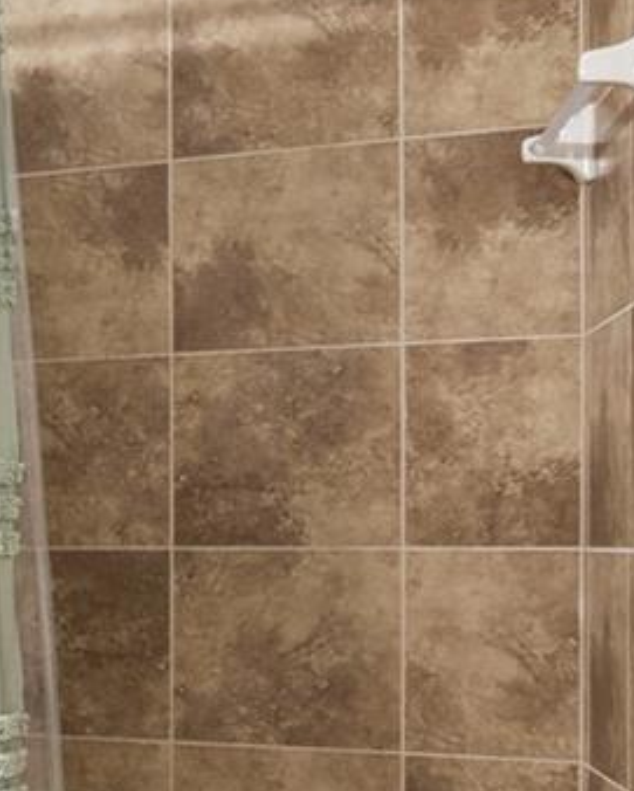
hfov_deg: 15.3
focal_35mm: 71
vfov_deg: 26.5
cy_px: 550
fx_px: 1663
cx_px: -774
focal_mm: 16
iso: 800
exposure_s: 1/13
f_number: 9
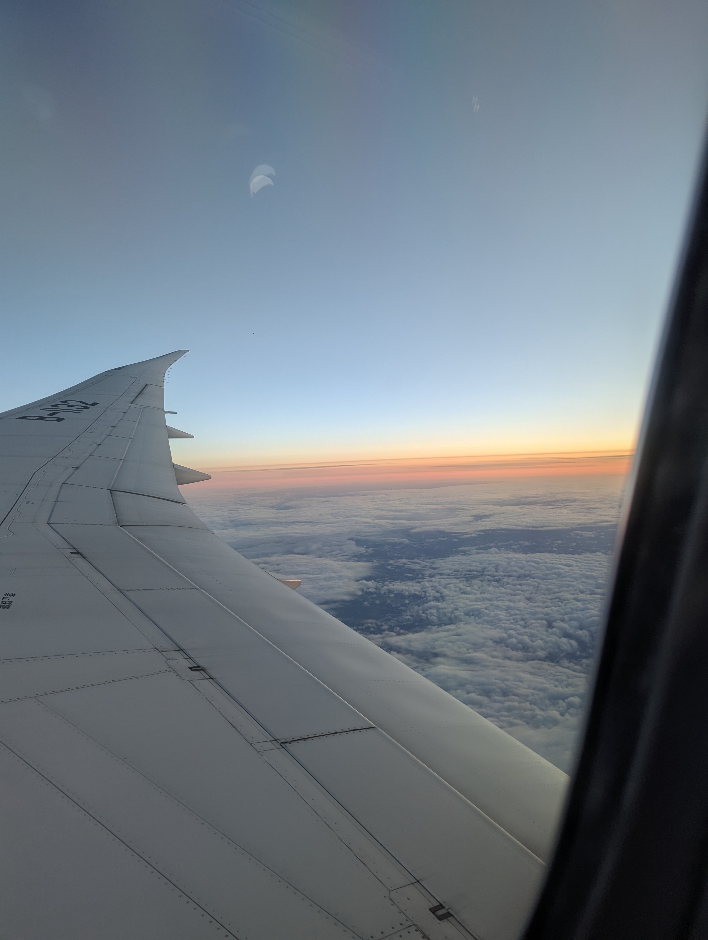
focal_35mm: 24
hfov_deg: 56.9
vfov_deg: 71.5
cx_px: 354
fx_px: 653
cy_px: 470
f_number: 1.85
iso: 44
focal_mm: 6.81
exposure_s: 1/47.5
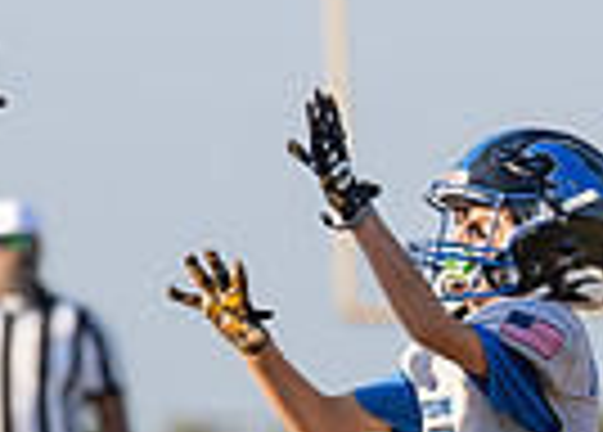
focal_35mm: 903
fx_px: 15480
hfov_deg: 2.2
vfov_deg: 1.6
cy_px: 505
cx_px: -396
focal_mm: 135
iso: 125
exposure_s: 1/1600
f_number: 3.2
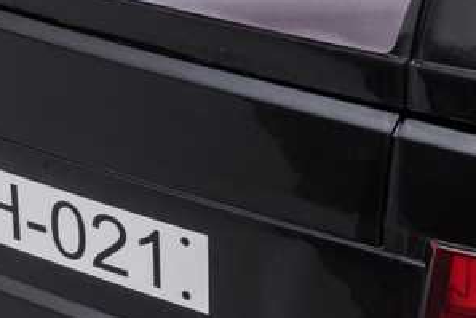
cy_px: 169
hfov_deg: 12.2
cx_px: 86
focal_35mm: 168
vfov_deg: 8.2
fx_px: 2222
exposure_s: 1/125
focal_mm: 50
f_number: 20
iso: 100
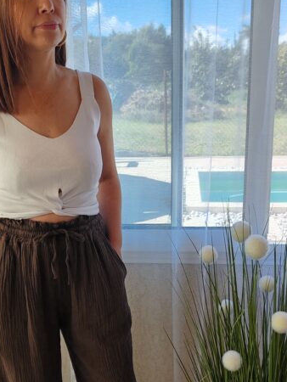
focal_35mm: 48
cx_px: 127
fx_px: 530
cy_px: 247
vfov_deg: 39.3
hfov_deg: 30.3
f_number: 1.9
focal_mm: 6.12
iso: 50
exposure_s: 1/160
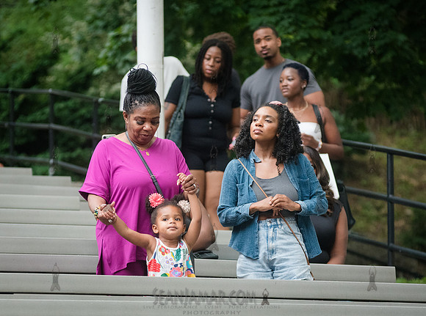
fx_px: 2734
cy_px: 204
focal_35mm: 223
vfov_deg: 6.6
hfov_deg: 8.9
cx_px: 198
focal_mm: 155
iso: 3200
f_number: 4
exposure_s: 1/400
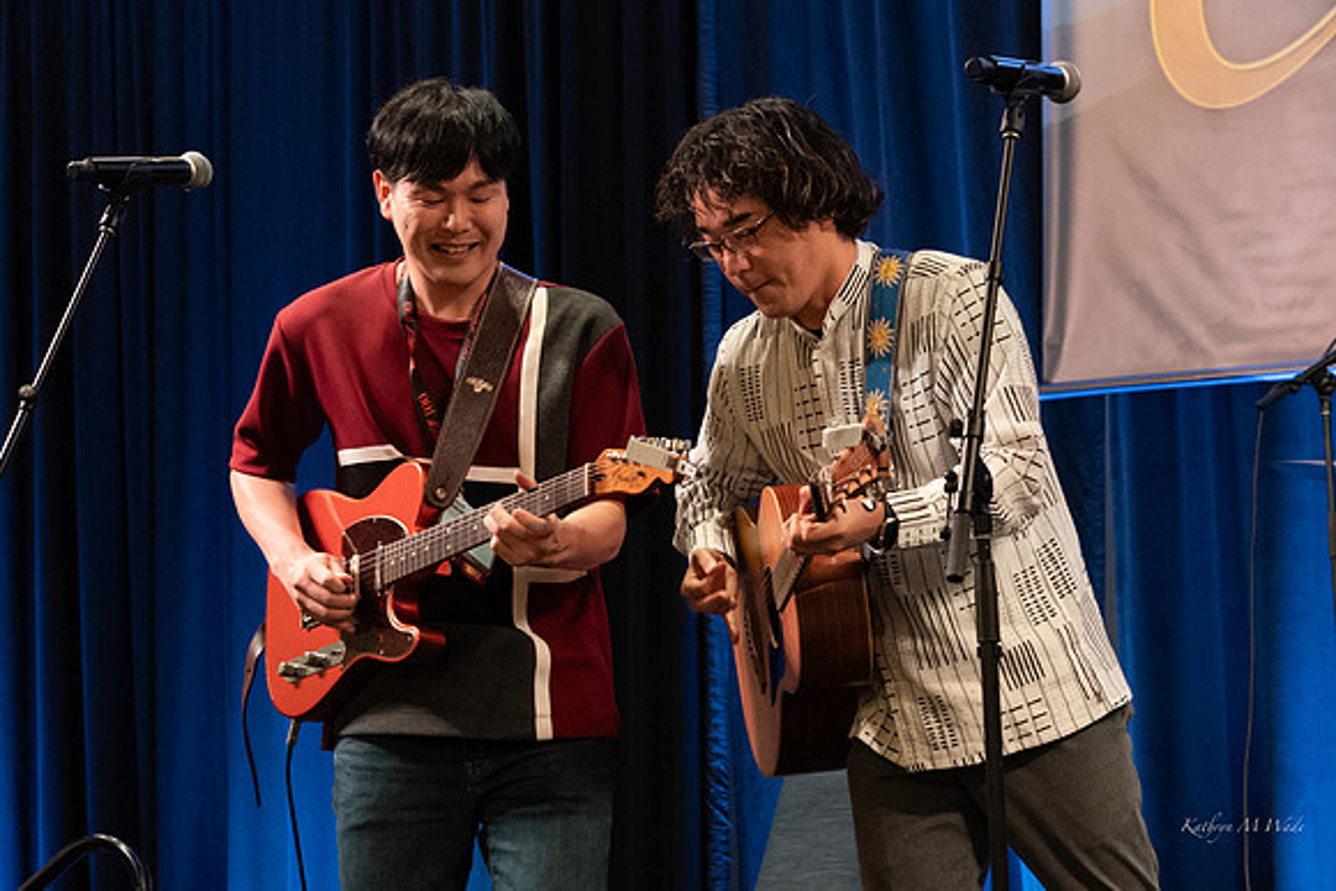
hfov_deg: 21.0
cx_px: 935
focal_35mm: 97
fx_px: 3585
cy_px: 456
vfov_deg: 14.2
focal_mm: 69
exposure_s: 1/250
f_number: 5.6
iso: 6400
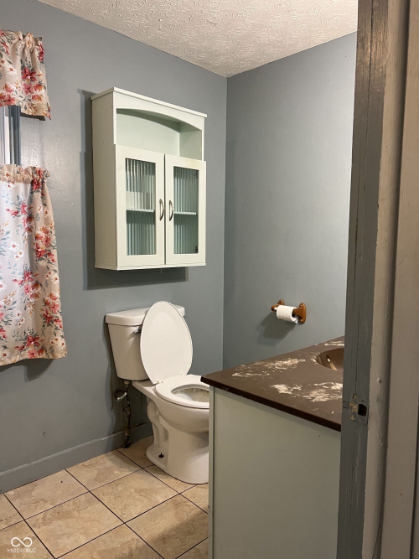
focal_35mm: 26
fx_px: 420
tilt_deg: -4.7
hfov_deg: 53.0
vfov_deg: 67.3
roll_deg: +0.0
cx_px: 210
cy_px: 280
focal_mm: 5.7
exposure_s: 1/60
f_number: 1.5
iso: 125
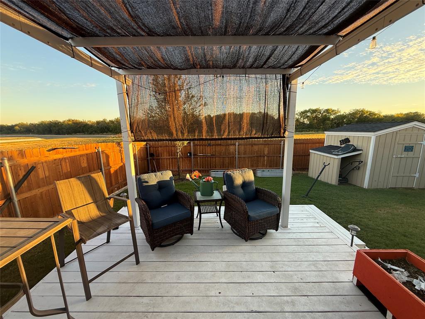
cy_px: 160
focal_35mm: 14
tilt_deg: -9.8
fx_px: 172
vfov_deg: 85.7
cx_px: 212
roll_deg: +0.5
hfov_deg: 102.1
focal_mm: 2.22
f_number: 2.2
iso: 64
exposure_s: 1/126
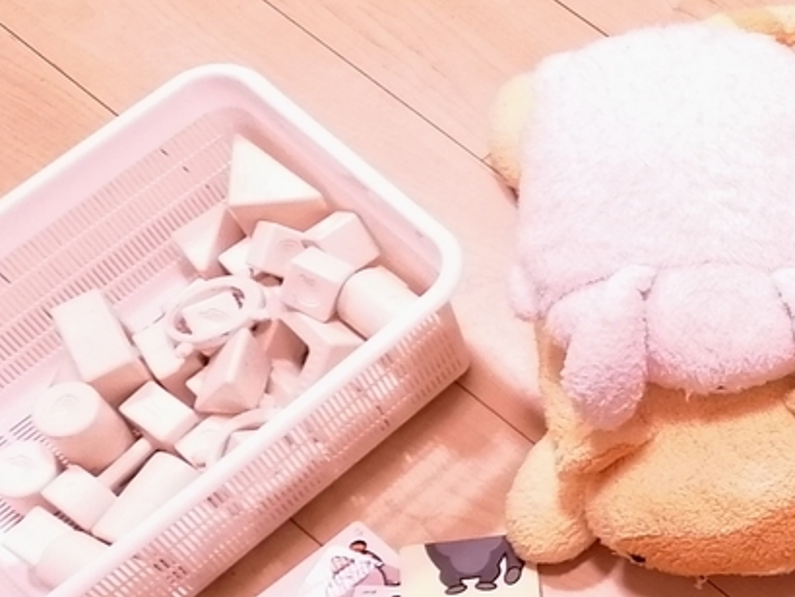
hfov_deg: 21.8
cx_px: 1090
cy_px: 564
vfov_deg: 18.3
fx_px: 1815
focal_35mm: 79
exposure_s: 1/33.3
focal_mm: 3.62
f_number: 1.8
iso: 80
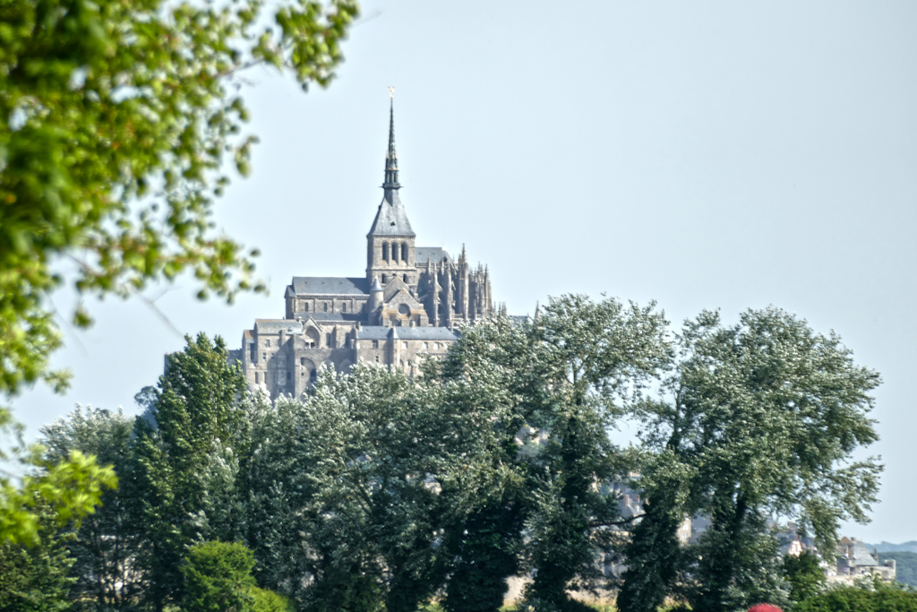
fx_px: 10088
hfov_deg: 5.2
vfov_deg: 3.5
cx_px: 458
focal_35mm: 396
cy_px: 306
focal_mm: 144.3
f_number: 4
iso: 125
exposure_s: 1/800
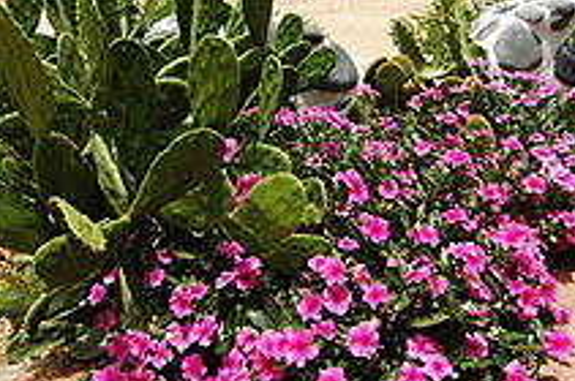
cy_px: 98
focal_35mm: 37
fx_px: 589
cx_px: 316
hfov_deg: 51.9
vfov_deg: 35.1
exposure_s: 1/640
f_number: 13
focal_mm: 13
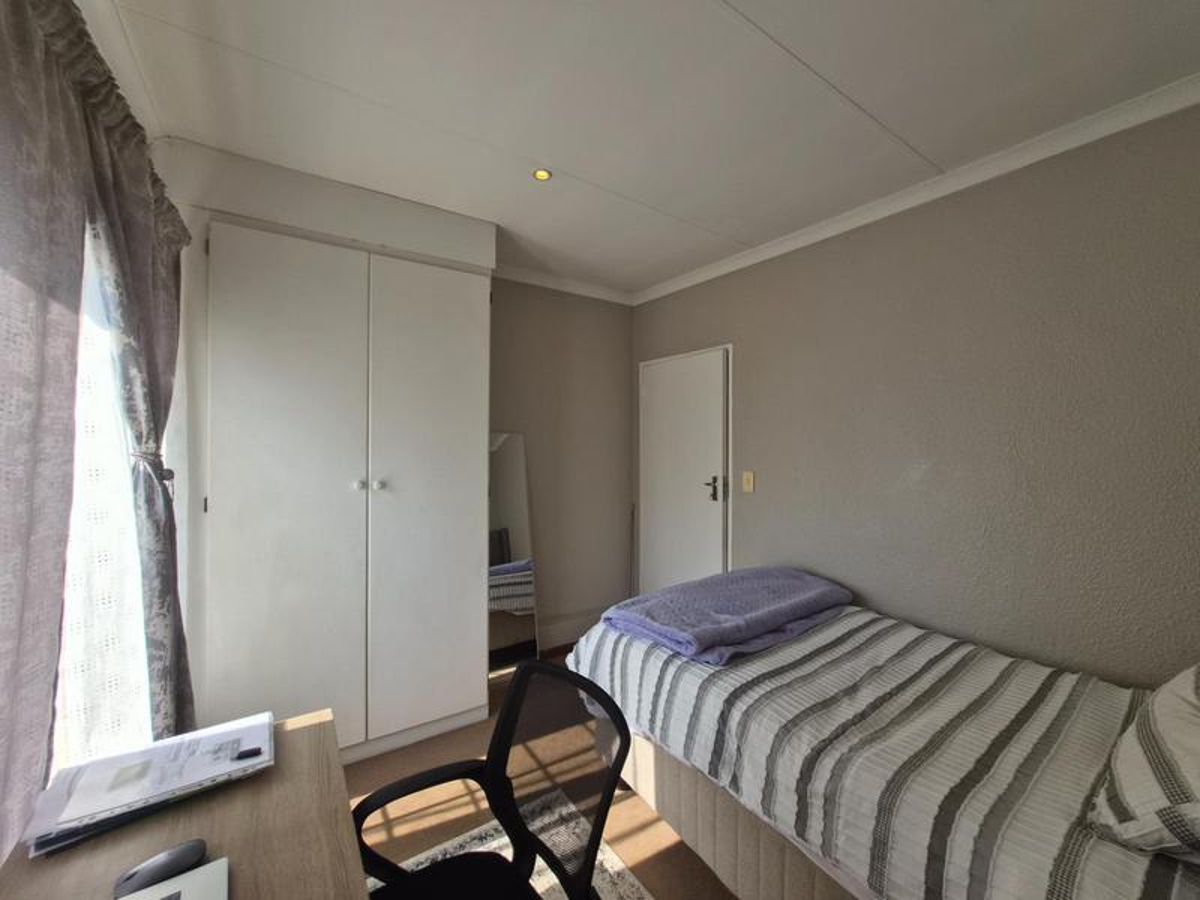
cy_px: 450
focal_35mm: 13
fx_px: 451
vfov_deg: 89.9
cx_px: 600
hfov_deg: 106.2
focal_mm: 1.7
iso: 25
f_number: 2.2
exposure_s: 1/245
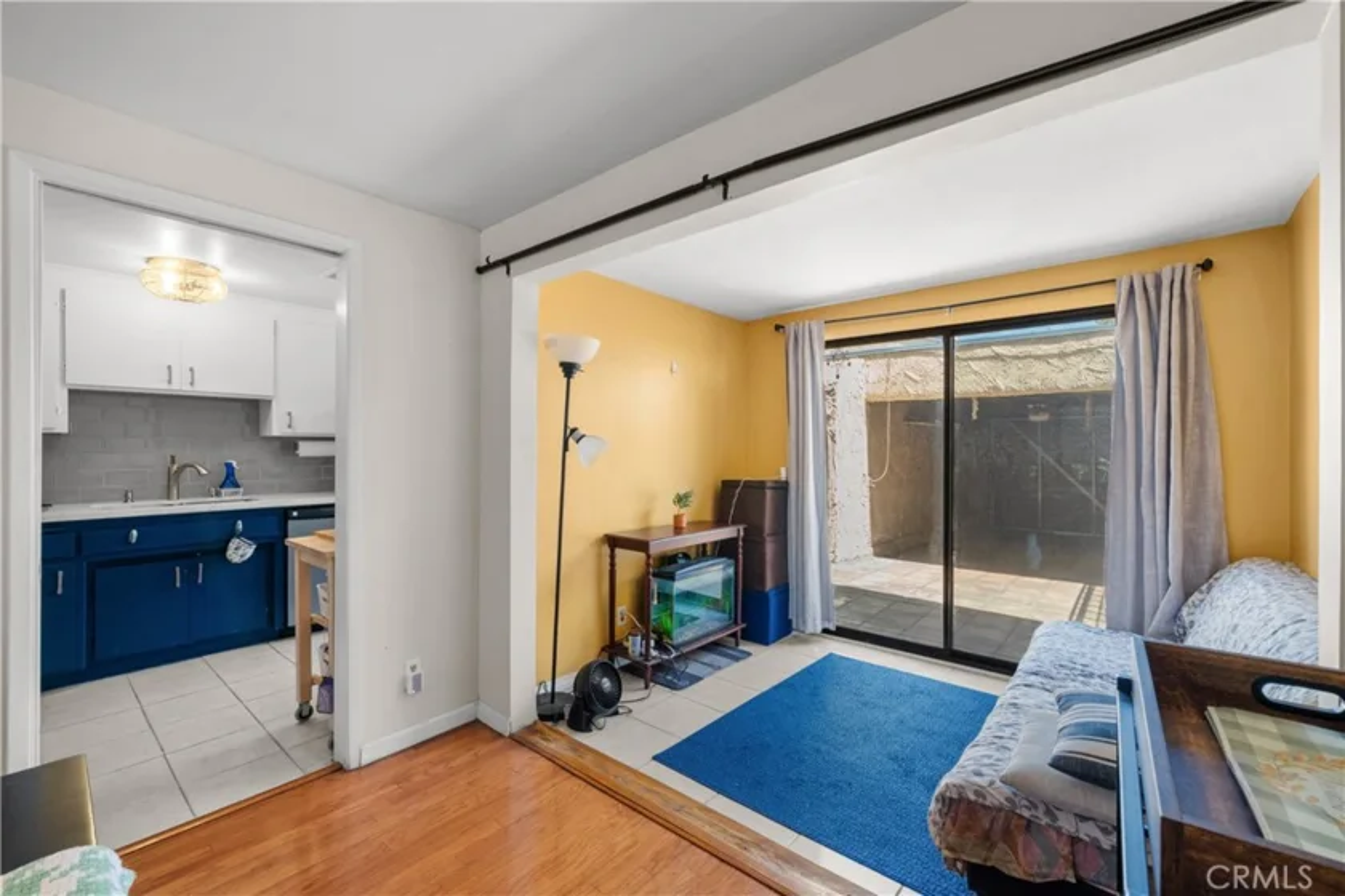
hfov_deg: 104.3
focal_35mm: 14
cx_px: 672
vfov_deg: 81.2
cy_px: 448
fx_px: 523
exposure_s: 1/3
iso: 250
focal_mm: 14
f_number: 9
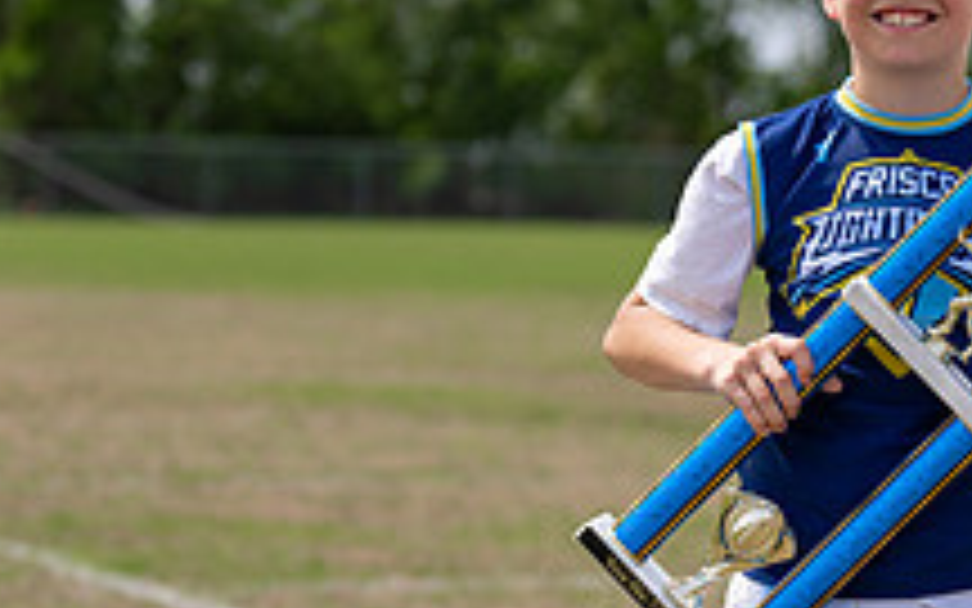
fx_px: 5219
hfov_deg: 10.6
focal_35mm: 197
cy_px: 579
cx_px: 873
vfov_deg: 6.6
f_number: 2.8
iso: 100
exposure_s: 1/2000
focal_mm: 70
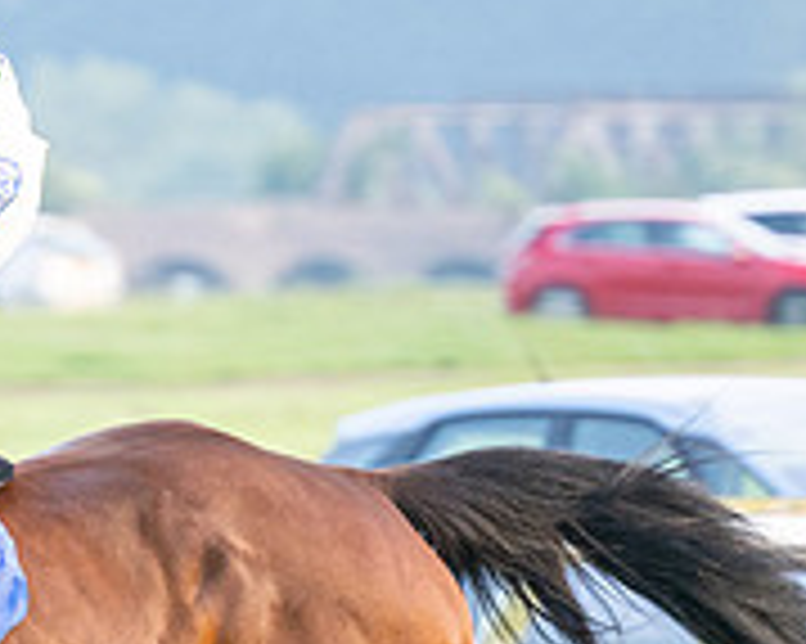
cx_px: -323
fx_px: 18310
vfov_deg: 2.0
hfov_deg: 2.5
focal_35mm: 768
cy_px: 624
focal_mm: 160
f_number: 4
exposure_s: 1/500
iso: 400
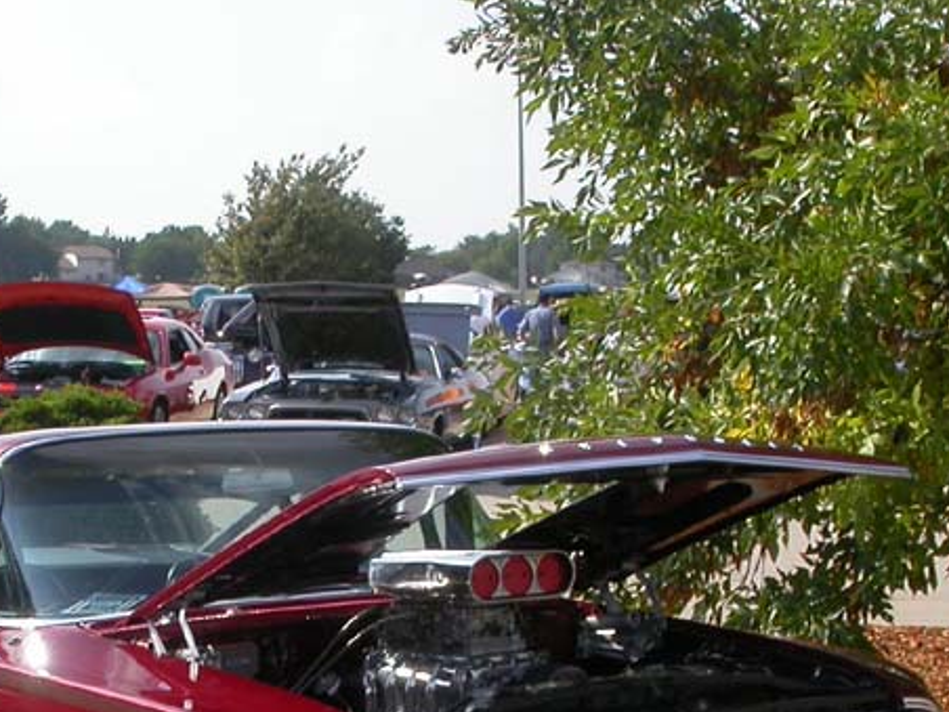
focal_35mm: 86
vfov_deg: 16.8
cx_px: 271
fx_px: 2358
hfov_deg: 22.6
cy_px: 687
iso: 100
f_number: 7.5
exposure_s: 1/247
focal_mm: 7.85
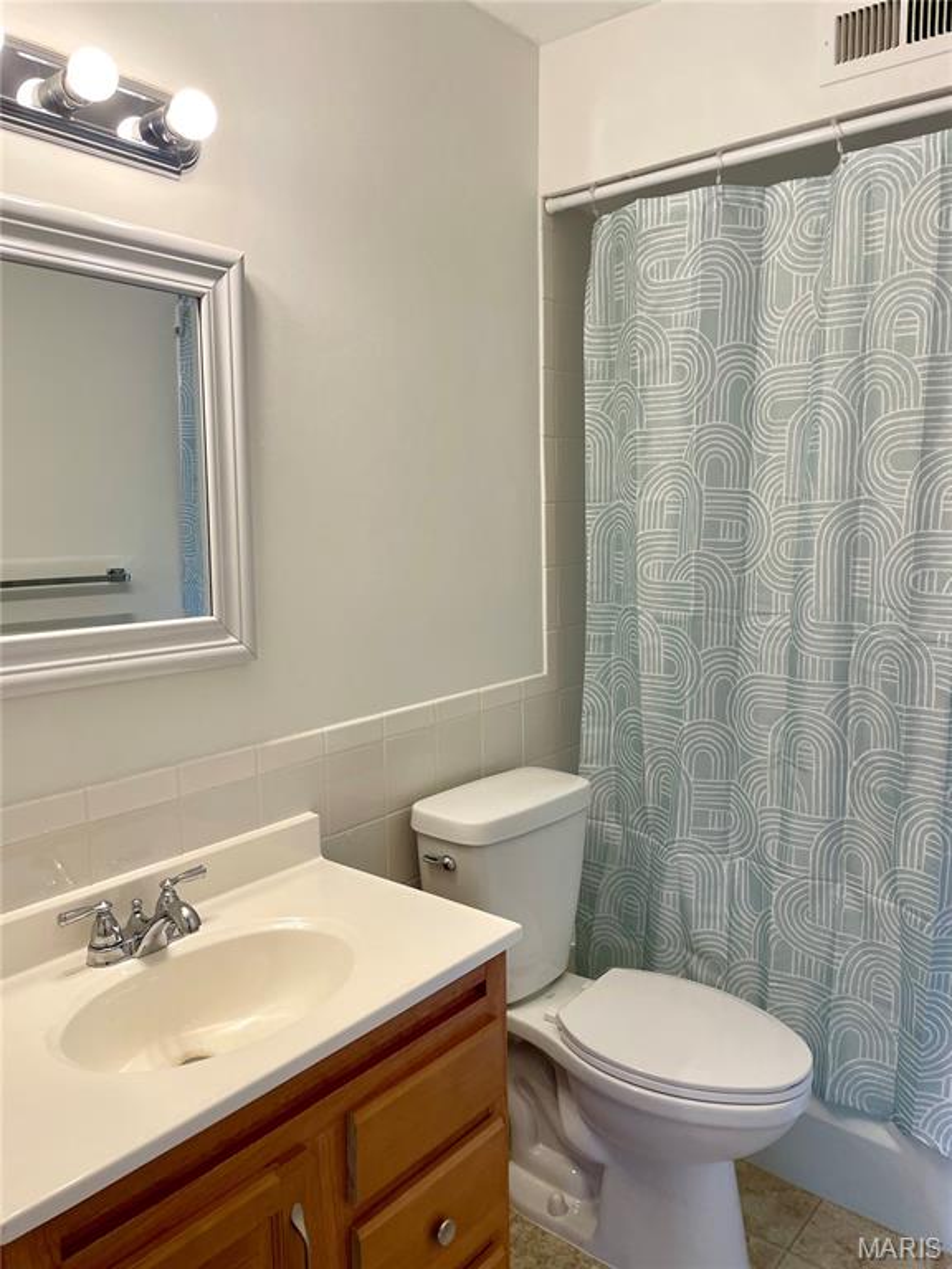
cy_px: 634
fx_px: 953
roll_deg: +1.2
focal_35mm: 26
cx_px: 476
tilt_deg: -7.8
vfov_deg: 67.3
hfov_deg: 53.1
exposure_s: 1/120
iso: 100
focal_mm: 4.2
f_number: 1.6
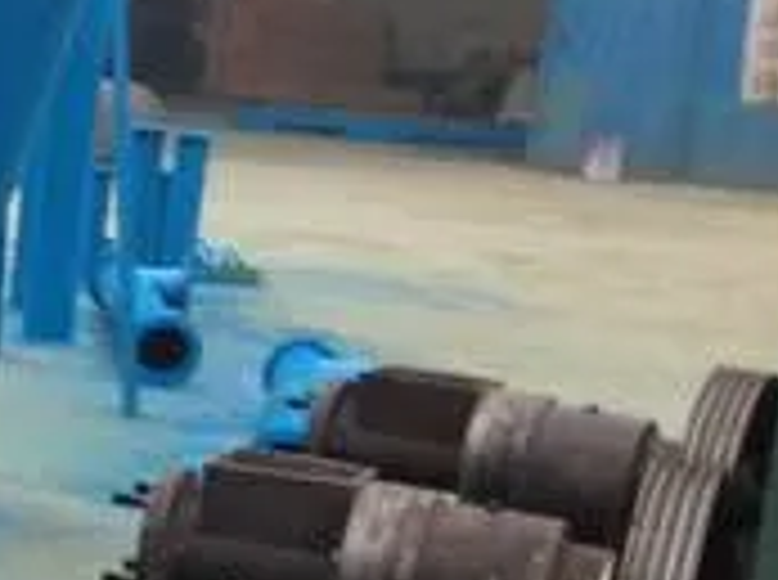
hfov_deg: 12.1
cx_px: -769
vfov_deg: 10.1
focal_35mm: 146
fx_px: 3275
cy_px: 373
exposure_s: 1/60
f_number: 2.4
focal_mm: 4.28
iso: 50
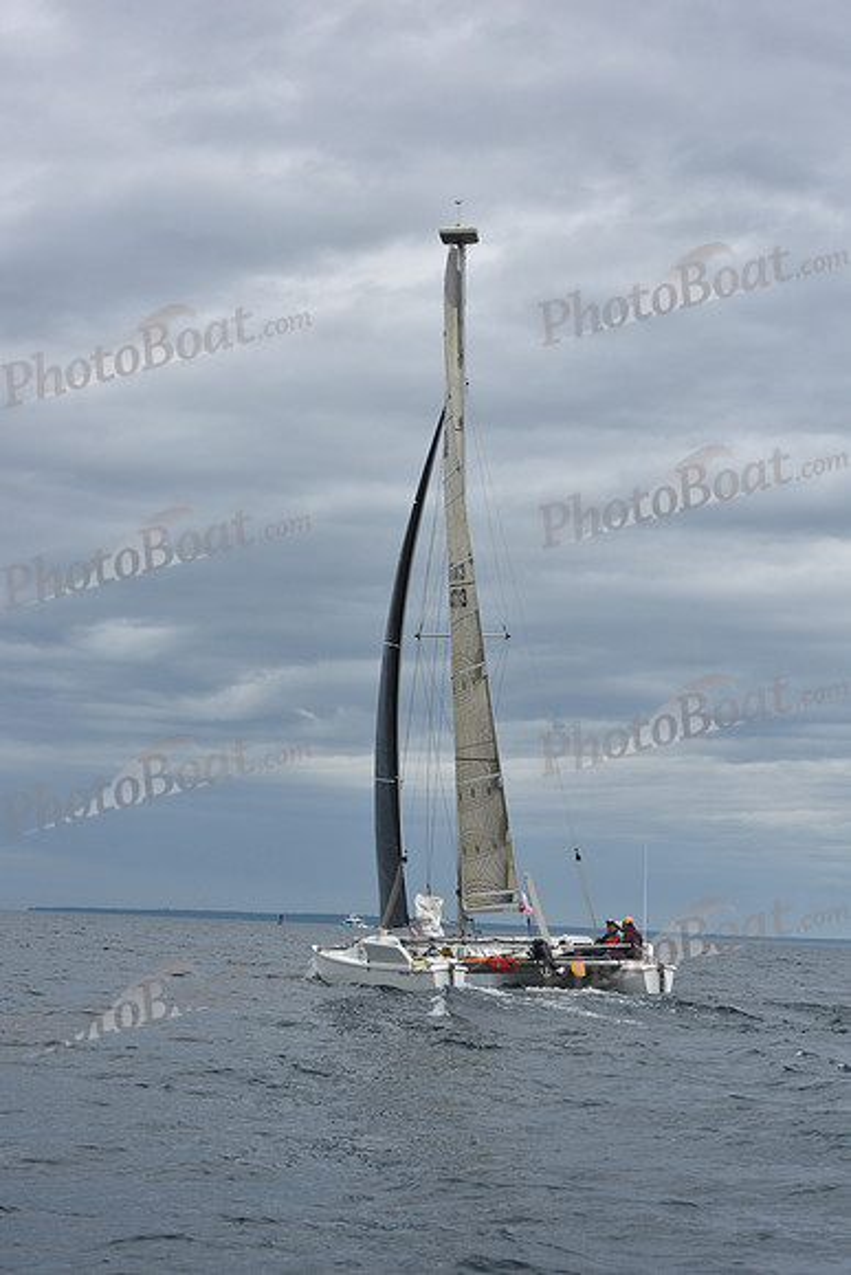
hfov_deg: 19.5
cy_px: 638
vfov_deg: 28.8
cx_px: 426
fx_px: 2480
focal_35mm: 70
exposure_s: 1/800
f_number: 10
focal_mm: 70
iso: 250
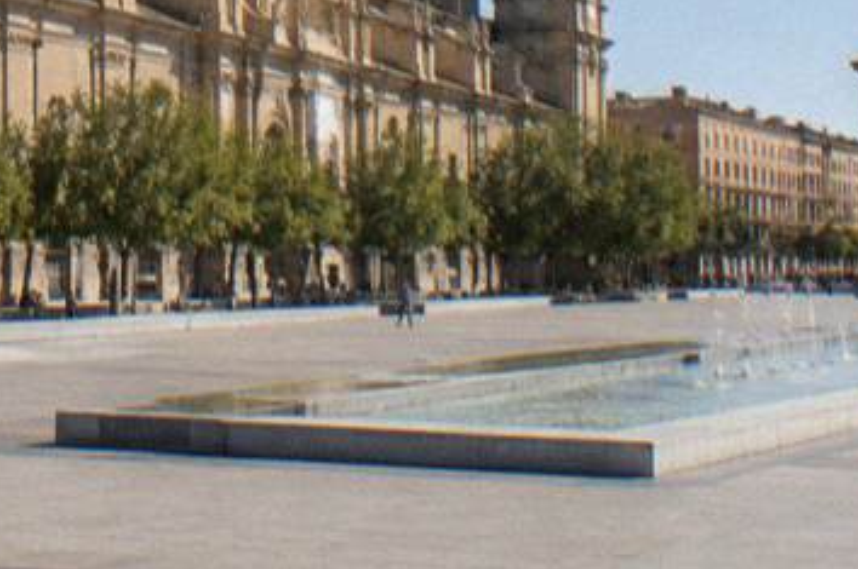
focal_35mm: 99
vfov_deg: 13.6
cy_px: -15
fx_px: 2356
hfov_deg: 20.6
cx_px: 514
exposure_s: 1/40
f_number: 8
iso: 1250
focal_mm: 35
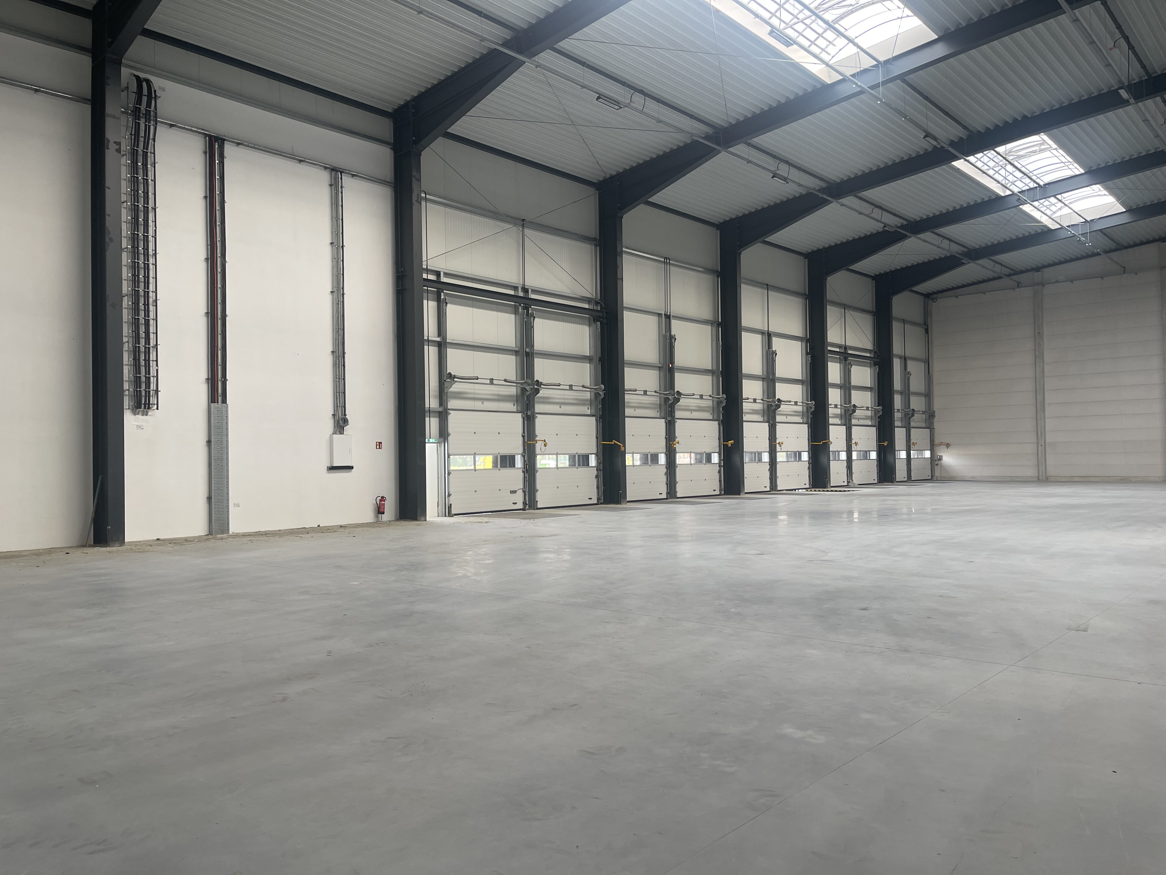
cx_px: 583
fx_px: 842
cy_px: 438
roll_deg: +1.2
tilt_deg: +0.5
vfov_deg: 54.9
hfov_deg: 69.4
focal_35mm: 25
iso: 80
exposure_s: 1/121
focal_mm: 5.1
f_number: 1.6
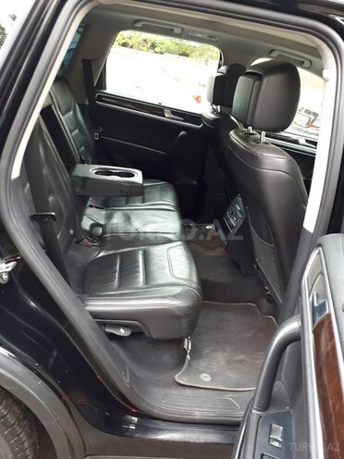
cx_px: 172
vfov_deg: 65.3
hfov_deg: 51.4
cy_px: 230
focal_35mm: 27
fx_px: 358
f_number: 1.9
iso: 320
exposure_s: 1/15
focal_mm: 3.6
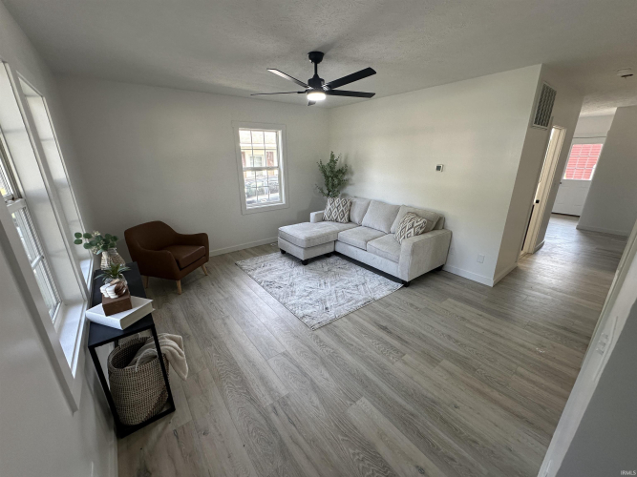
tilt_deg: -17.7
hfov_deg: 102.1
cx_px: 318
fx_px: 258
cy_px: 238
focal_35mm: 14
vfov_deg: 85.7
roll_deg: +0.2
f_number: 2.2
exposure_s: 1/120
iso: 160
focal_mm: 2.22
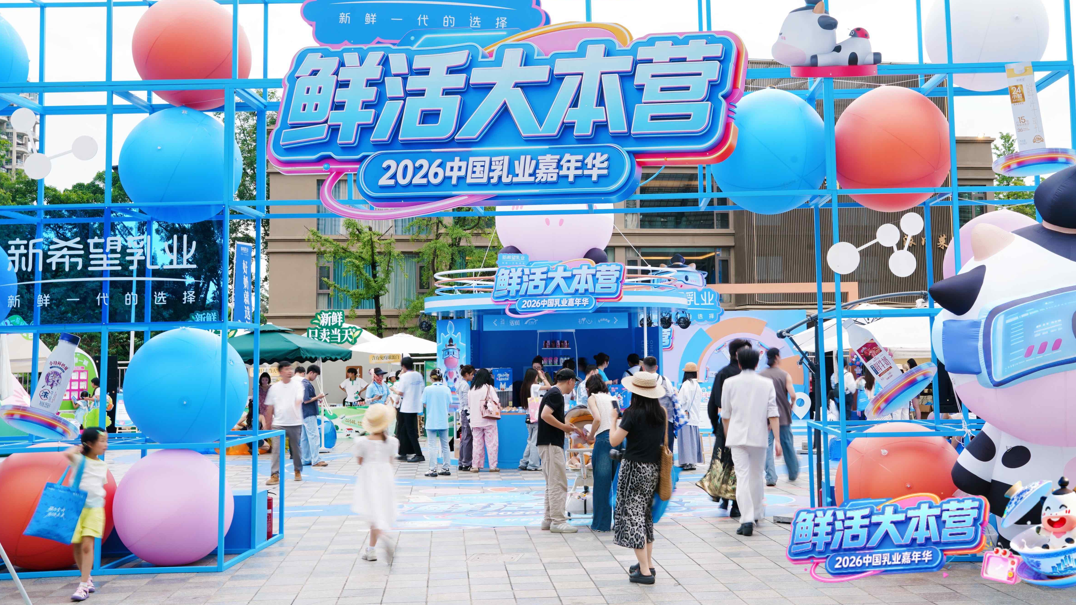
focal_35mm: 46
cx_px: 585
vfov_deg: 25.9
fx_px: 1312
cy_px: 230
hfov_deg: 44.5
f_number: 14
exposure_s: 1/10
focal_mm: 40
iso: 100
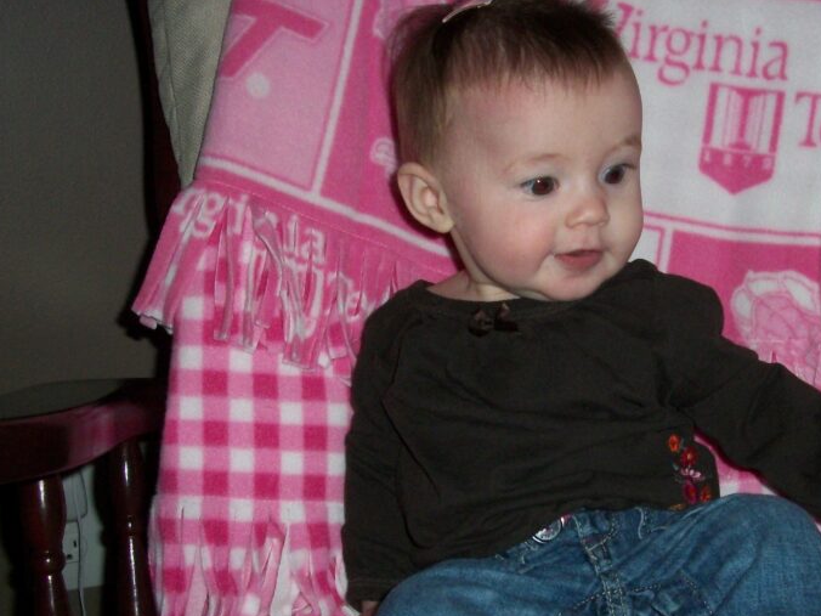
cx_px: 573
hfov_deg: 35.7
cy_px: 388
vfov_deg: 27.4
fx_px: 1257
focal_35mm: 53
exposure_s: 1/500
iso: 250
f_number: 3.1
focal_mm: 6.3
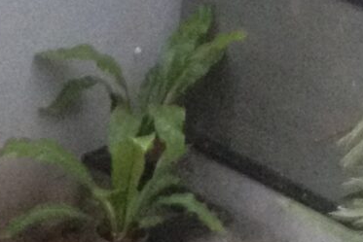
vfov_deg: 5.4
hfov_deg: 8.1
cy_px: 496
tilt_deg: -39.3
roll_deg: -1.2
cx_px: -77
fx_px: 2522
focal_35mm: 250
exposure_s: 1/20
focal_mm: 4.28
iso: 200
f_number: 2.4
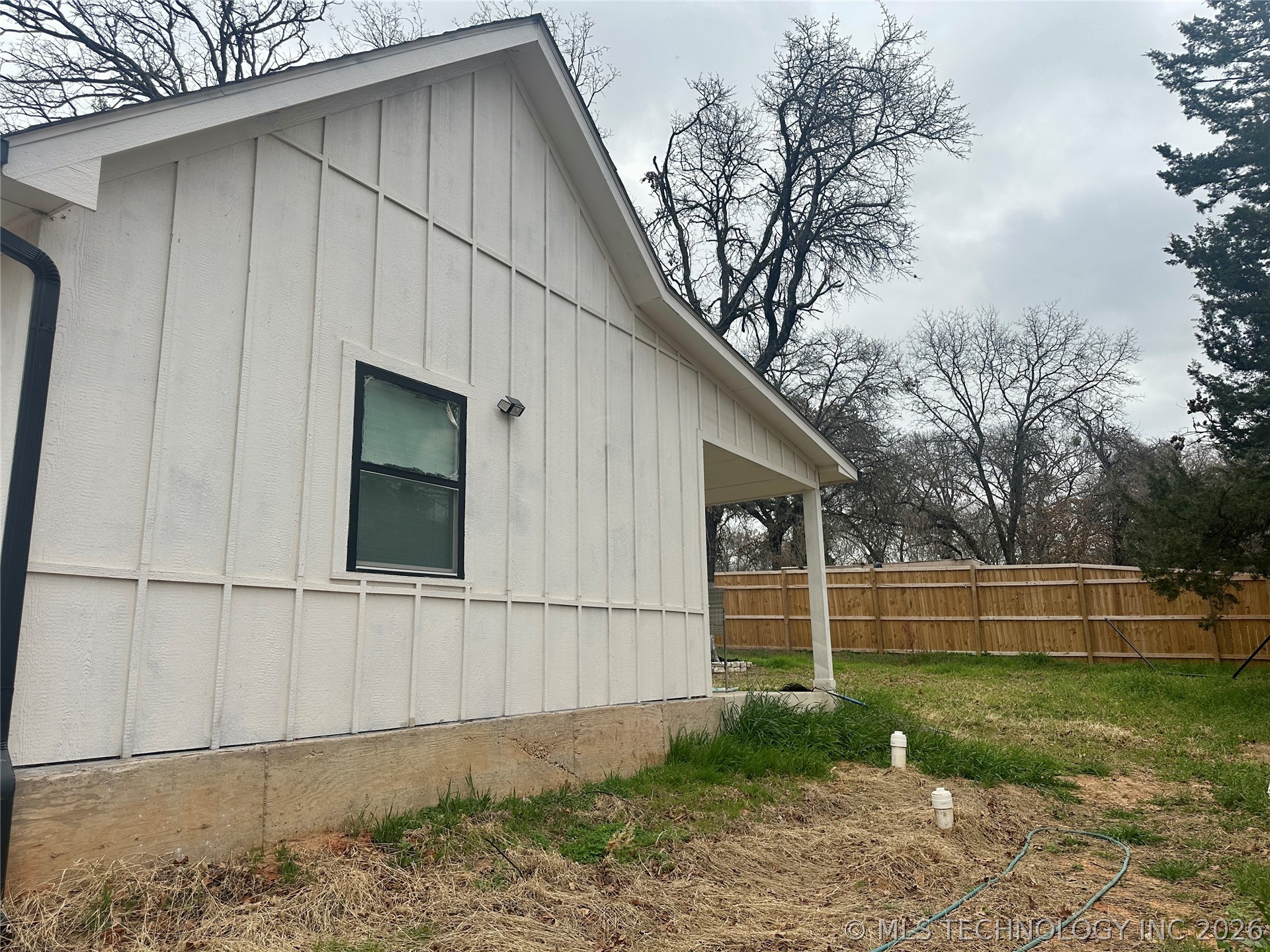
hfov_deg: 71.6
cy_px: 476
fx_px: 881
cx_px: 635
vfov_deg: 56.8
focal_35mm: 24
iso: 80
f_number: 1.78
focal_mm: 6.86
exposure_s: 1/2028
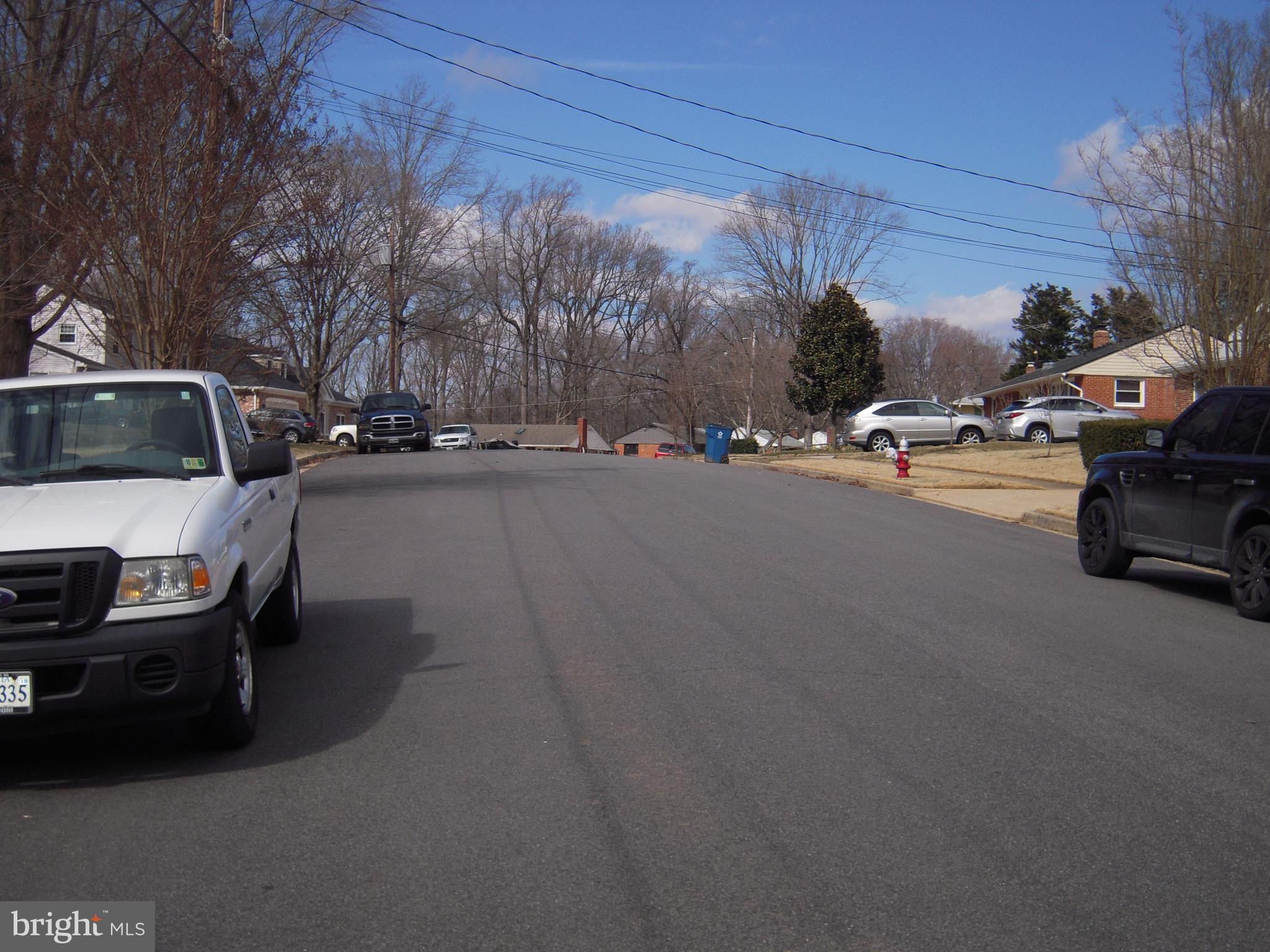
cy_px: 476
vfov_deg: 32.2
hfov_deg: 42.1
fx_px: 1651
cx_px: 635
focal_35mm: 45
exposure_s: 1/400
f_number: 6.7
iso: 100
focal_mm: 8.1
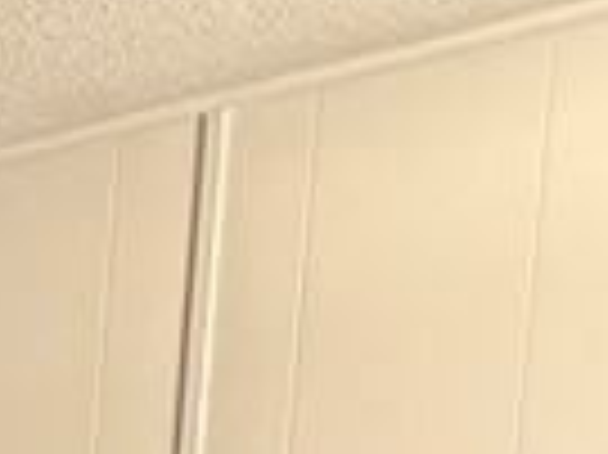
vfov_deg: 11.9
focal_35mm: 106
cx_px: -1189
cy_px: 1011
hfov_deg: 11.4
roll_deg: -1.7
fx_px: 1860
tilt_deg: -4.6
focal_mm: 2.22
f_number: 2.2
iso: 800
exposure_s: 1/60
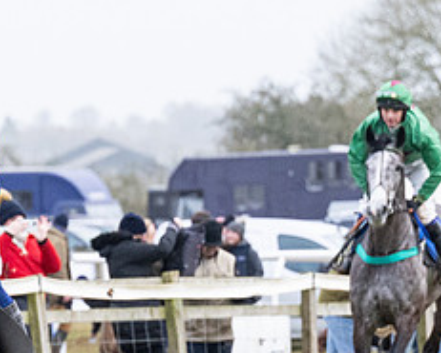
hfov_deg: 3.0
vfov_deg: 2.4
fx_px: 8409
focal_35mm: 644
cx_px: -32
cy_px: 446
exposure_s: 1/1250
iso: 800
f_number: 4
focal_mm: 115
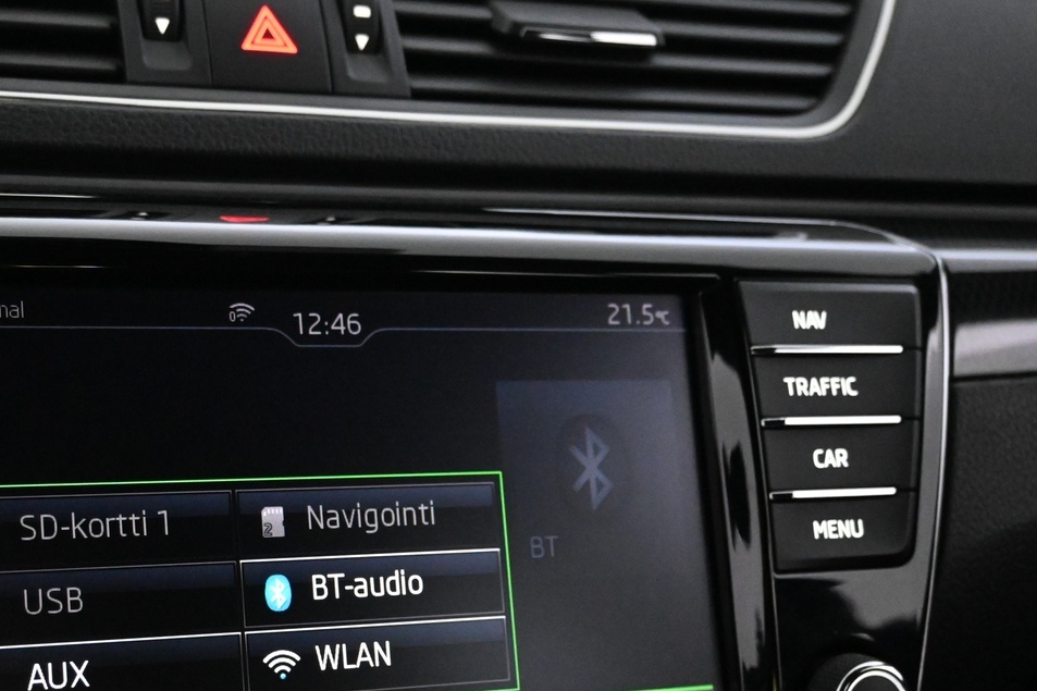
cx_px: 271
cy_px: 528
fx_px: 1469
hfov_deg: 38.0
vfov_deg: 26.1
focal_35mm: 51
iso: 6400
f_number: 3.8
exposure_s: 1/60
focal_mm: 20
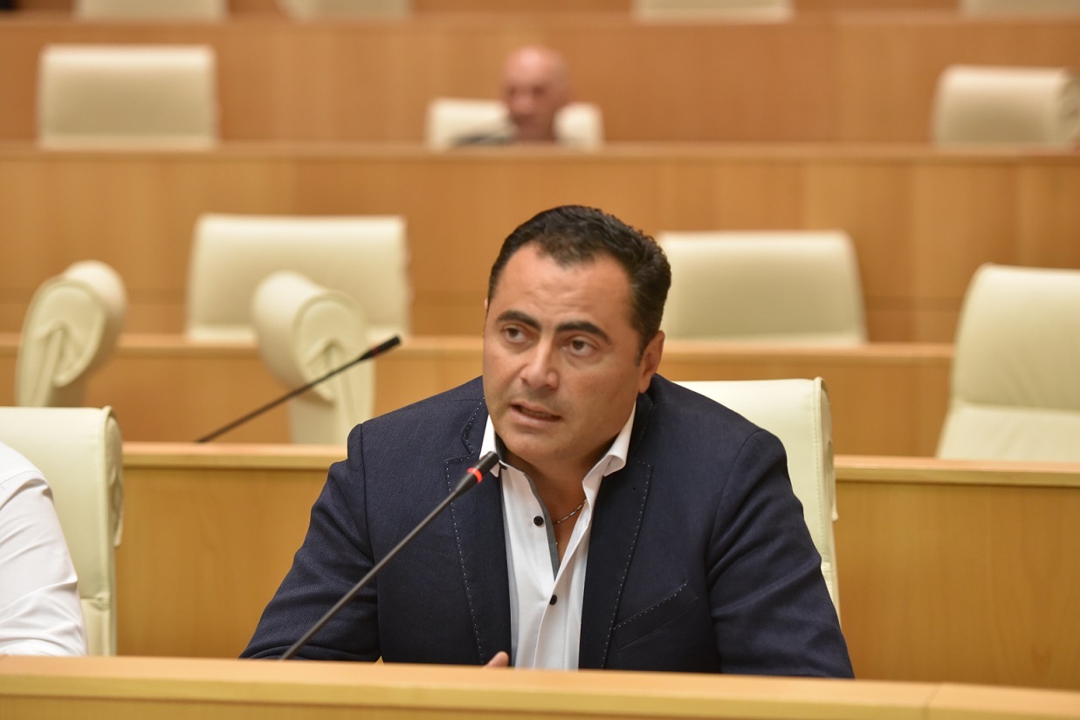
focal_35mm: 120
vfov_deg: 11.4
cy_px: 360
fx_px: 3600
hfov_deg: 17.1
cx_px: 540
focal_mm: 120
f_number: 2.8
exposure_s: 1/320
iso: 3200
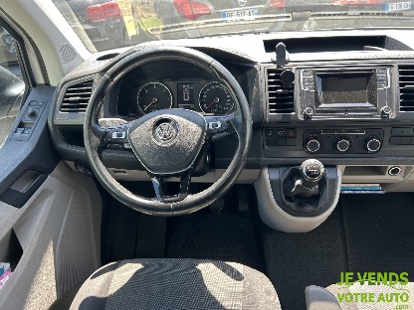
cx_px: 207
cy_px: 155
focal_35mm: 26
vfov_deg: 53.1
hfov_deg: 67.3
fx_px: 311
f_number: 1.5
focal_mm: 5.7
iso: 32
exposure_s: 1/147
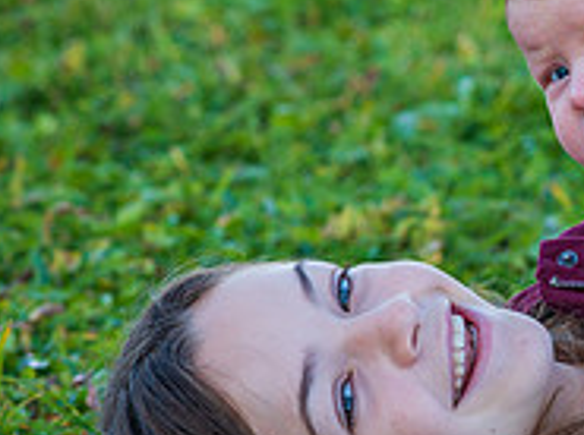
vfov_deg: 3.4
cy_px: 282
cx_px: 691
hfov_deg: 4.5
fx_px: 7375
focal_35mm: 438
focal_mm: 145
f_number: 6.3
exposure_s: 1/250
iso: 200
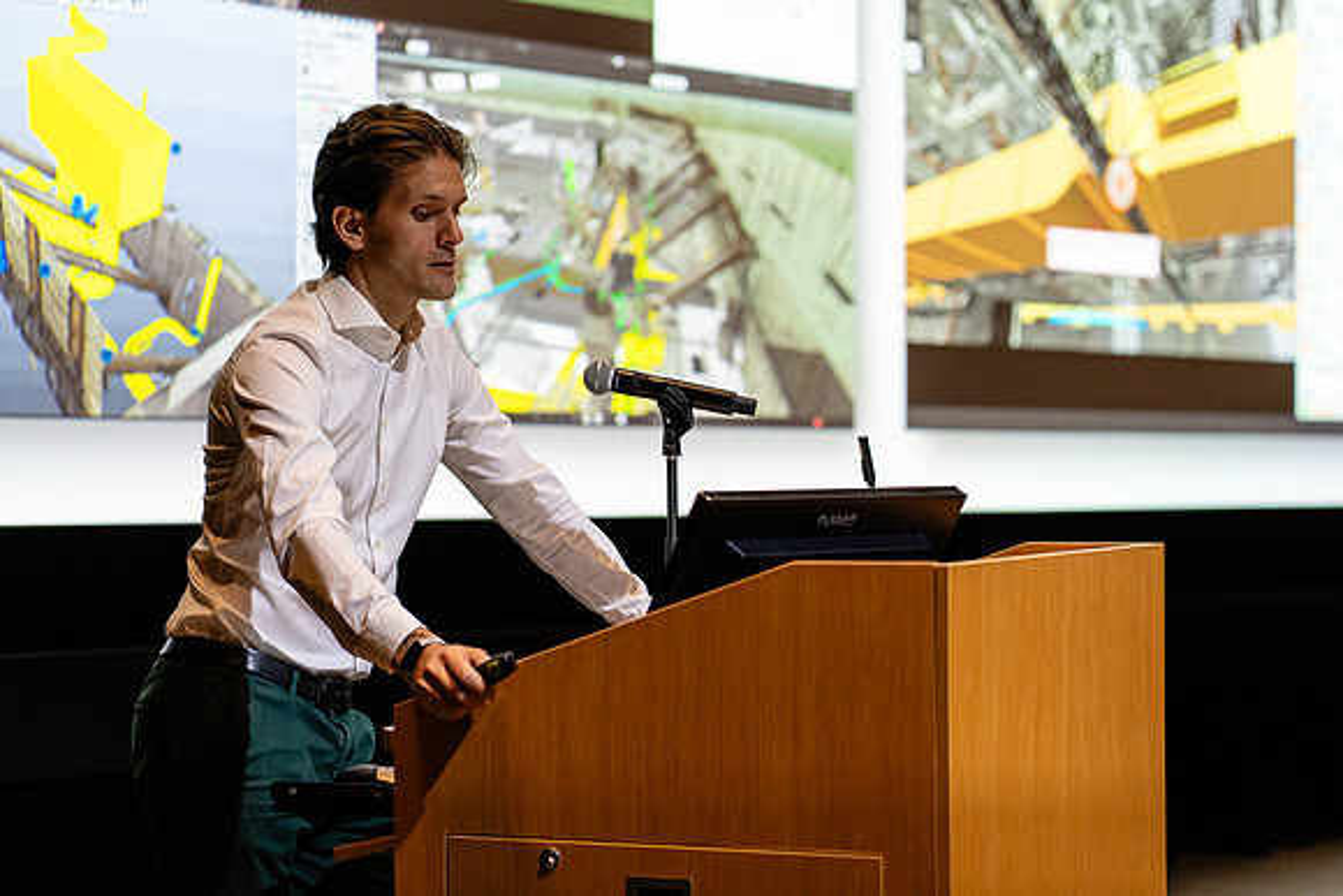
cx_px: 693
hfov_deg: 23.2
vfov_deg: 15.6
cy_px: 434
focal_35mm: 88
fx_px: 3271
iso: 4000
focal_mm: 85
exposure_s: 1/200
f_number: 2.8
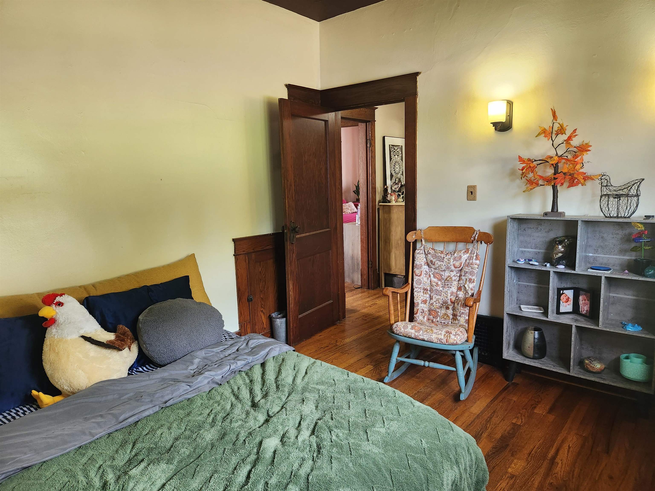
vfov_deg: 58.9
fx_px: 435
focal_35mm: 23
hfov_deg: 73.9
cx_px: 328
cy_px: 246
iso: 320
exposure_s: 1/120
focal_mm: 5.4
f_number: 1.8
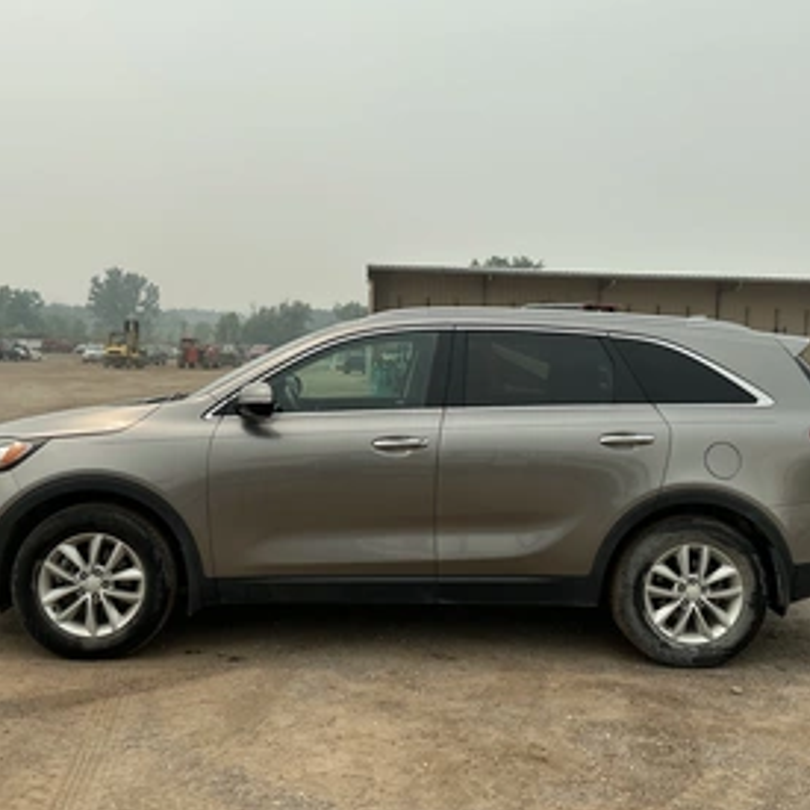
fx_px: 953
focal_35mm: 36
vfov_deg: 46.0
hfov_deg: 46.0
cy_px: 392
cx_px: 398
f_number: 1.8
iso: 25
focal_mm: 3
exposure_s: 1/2801
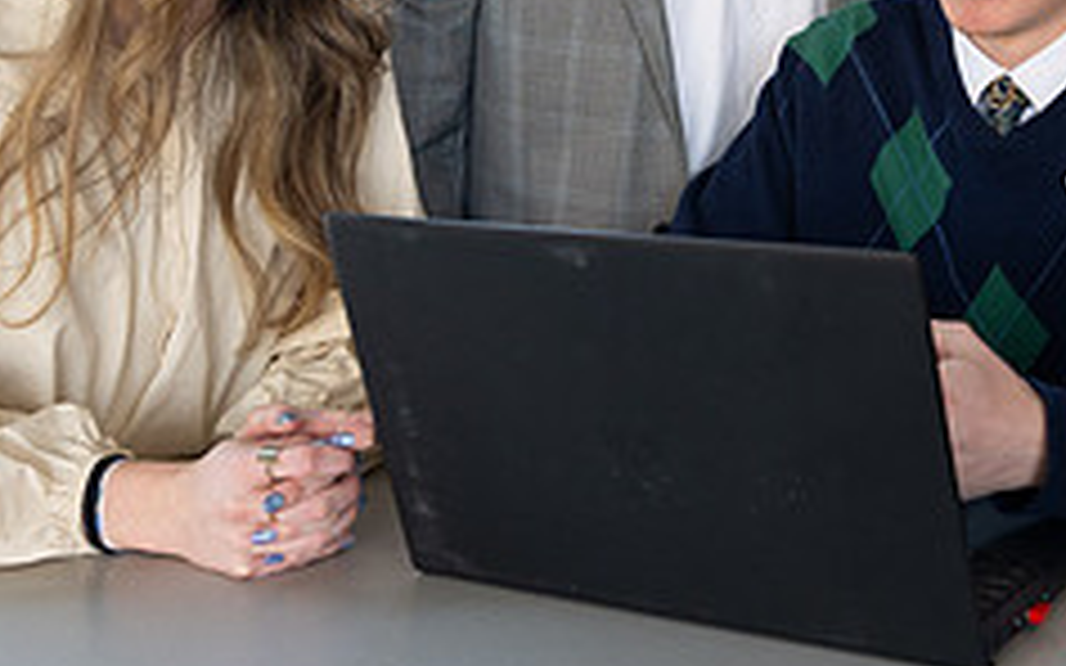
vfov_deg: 19.3
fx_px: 1888
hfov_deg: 31.0
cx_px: 793
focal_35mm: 65
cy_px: -37
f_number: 4
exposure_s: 1/250
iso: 400
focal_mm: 22
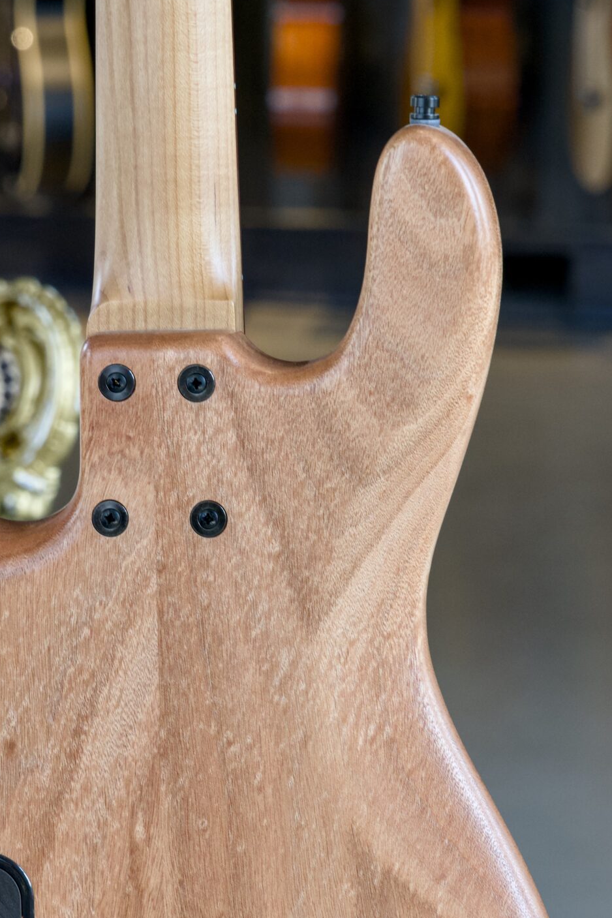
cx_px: 182
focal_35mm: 191
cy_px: 649
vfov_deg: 10.8
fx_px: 4870
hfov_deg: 7.2
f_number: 8
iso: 1600
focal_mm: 105
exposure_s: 1/80
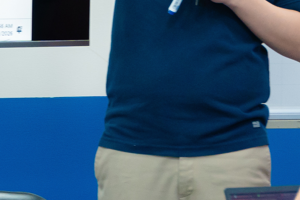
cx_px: 74
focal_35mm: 380
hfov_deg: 5.4
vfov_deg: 3.6
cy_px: -49
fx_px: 3165
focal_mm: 71
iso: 1600
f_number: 4
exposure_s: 1/125
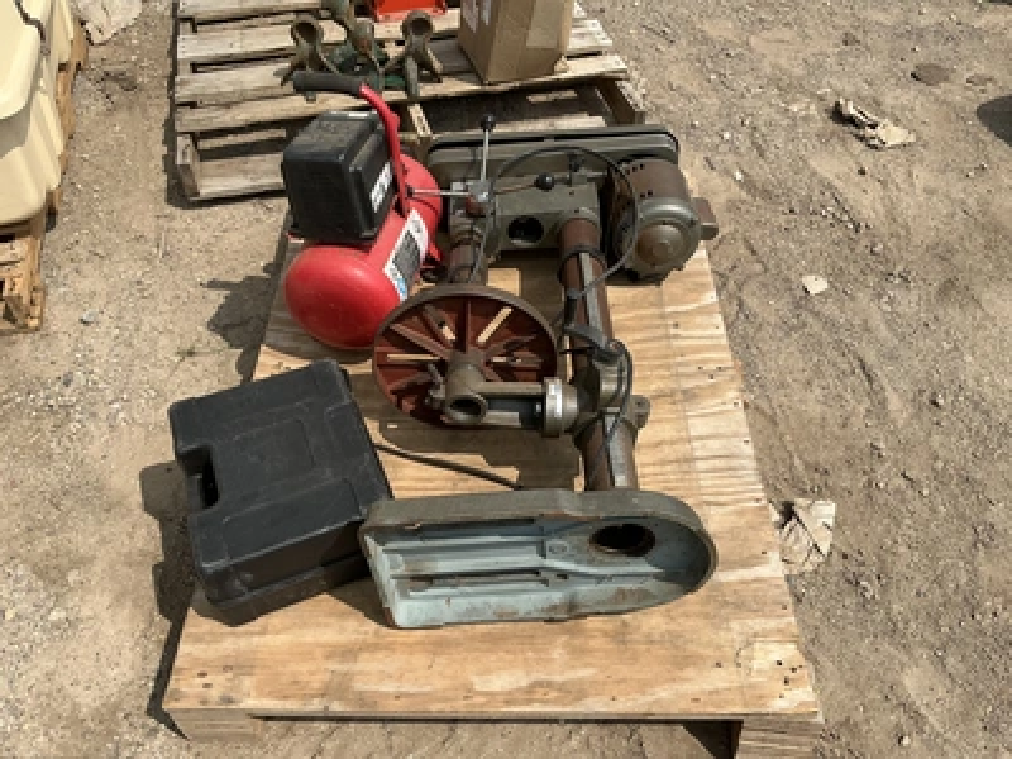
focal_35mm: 28
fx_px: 819
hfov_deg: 63.4
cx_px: 506
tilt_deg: -46.9
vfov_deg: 49.7
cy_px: 380
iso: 25
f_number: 1.8
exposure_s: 1/2058
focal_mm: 3
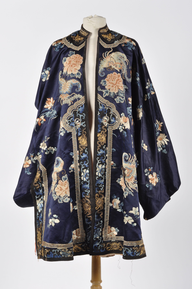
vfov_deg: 22.6
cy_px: 144
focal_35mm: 90
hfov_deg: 15.1
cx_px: 96
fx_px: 722
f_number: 13
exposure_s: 1/125
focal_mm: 60
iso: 250
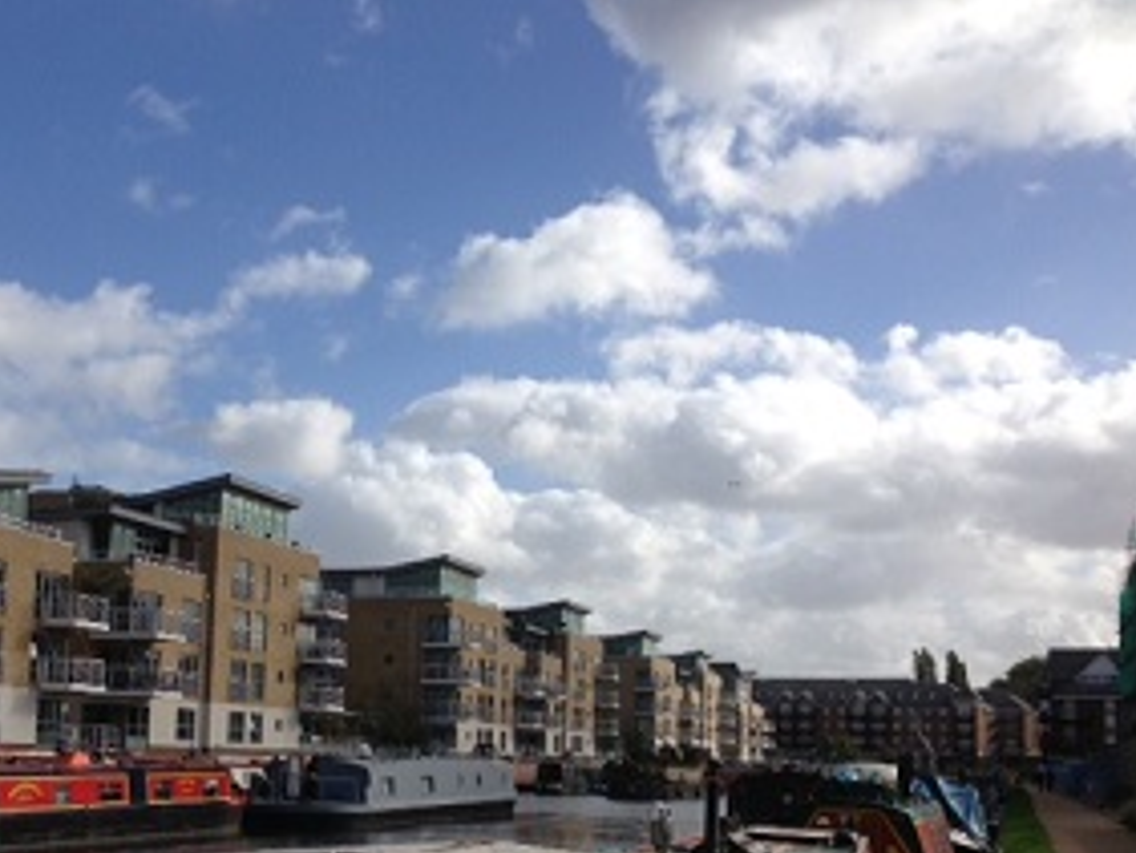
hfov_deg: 39.8
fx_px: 1543
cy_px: 602
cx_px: 352
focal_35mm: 47
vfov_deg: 30.6
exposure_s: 1/1938
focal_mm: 4.13
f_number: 2.4
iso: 50
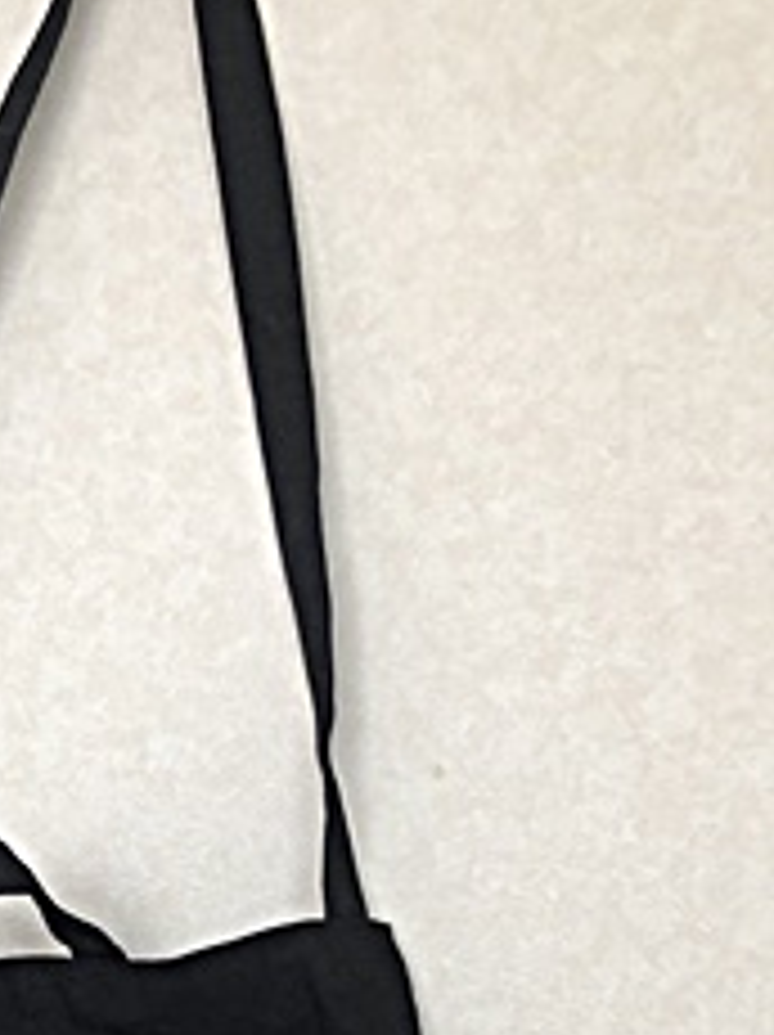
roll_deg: -8.3
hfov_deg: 22.7
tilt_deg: +0.8
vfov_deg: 29.7
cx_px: -56
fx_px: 1822
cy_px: 1026
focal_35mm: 61
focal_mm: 3.99
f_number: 1.8
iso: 40
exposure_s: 1/24
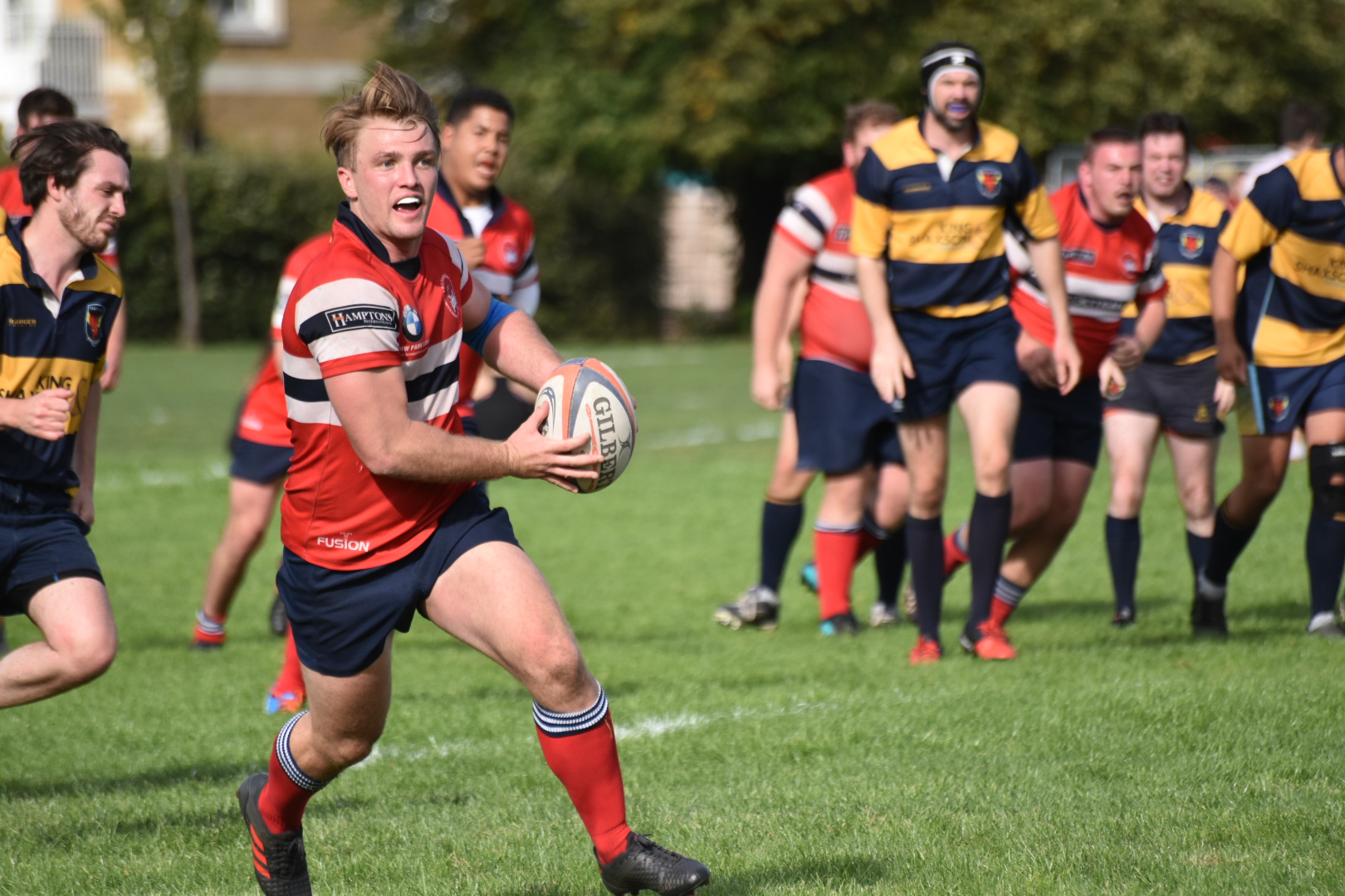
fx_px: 16811
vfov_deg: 3.1
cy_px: 448
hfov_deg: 4.6
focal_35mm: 450
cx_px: 672
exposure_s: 1/1600
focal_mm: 300
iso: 400
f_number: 5.6
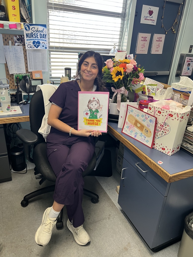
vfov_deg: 67.3
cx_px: 96
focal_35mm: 26
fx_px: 193
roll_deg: -4.2
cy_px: 128
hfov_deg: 53.1
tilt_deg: -25.8
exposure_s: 1/60
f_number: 1.5
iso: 100
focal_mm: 5.7
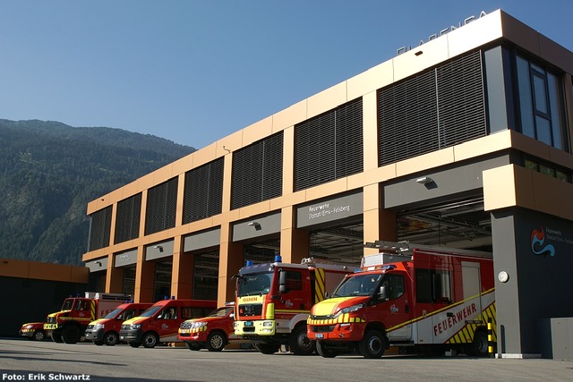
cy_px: 191
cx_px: 286
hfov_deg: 53.1
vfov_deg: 36.9
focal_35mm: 36
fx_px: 573
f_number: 10
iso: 200
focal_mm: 24
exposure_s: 1/400
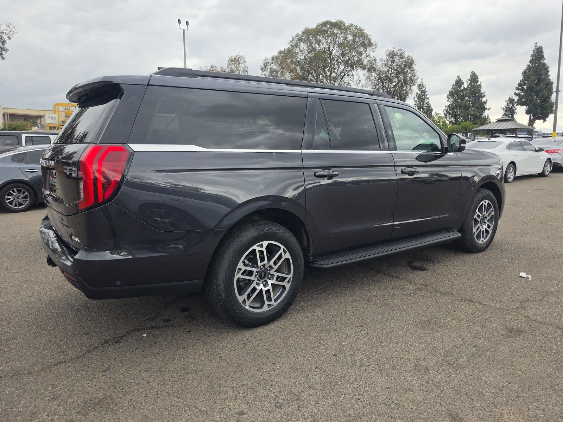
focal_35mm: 23
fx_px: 374
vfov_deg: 58.9
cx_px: 282
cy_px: 211
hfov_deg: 73.9
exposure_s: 1/2600
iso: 63
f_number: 1.4
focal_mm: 6.5
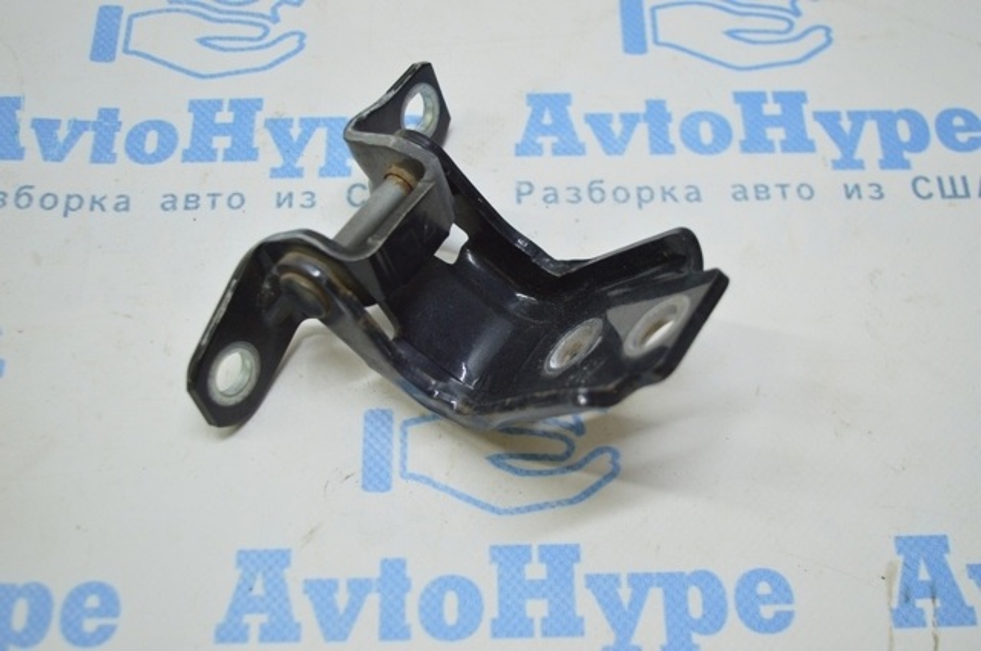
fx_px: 1143
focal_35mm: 42
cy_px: 326
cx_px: 490
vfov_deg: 31.8
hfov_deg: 46.5
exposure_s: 1/60
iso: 400
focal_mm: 28
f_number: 4.2
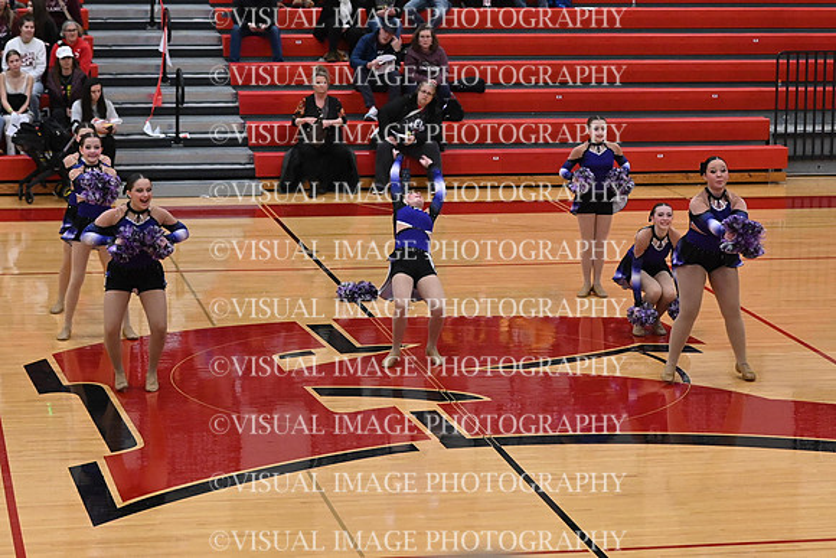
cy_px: 279
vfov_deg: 13.0
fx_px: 2439
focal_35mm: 105
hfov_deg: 19.5
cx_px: 418
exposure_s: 1/400
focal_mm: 70
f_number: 4
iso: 6400
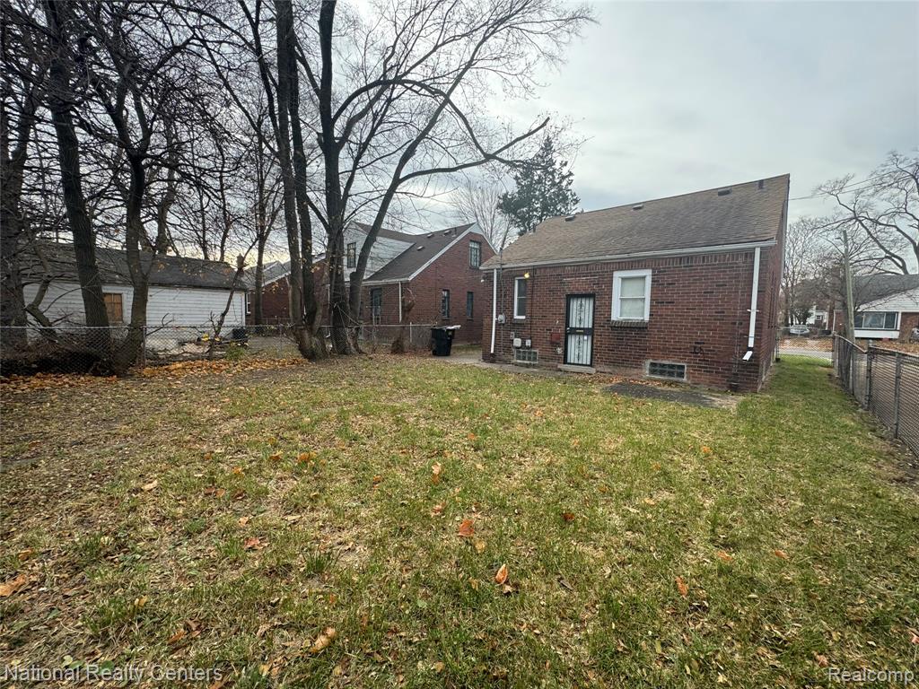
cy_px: 344
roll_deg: -0.8
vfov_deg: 85.7
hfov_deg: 102.1
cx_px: 460
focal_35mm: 14
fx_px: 372
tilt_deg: -5.0
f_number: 2.2
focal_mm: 2.22
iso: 40
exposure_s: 1/271
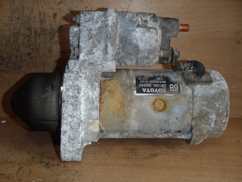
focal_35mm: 38
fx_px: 266
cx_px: 121
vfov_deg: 37.7
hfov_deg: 49.0
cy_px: 91
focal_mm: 6.83
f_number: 4.6
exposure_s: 1/40
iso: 100
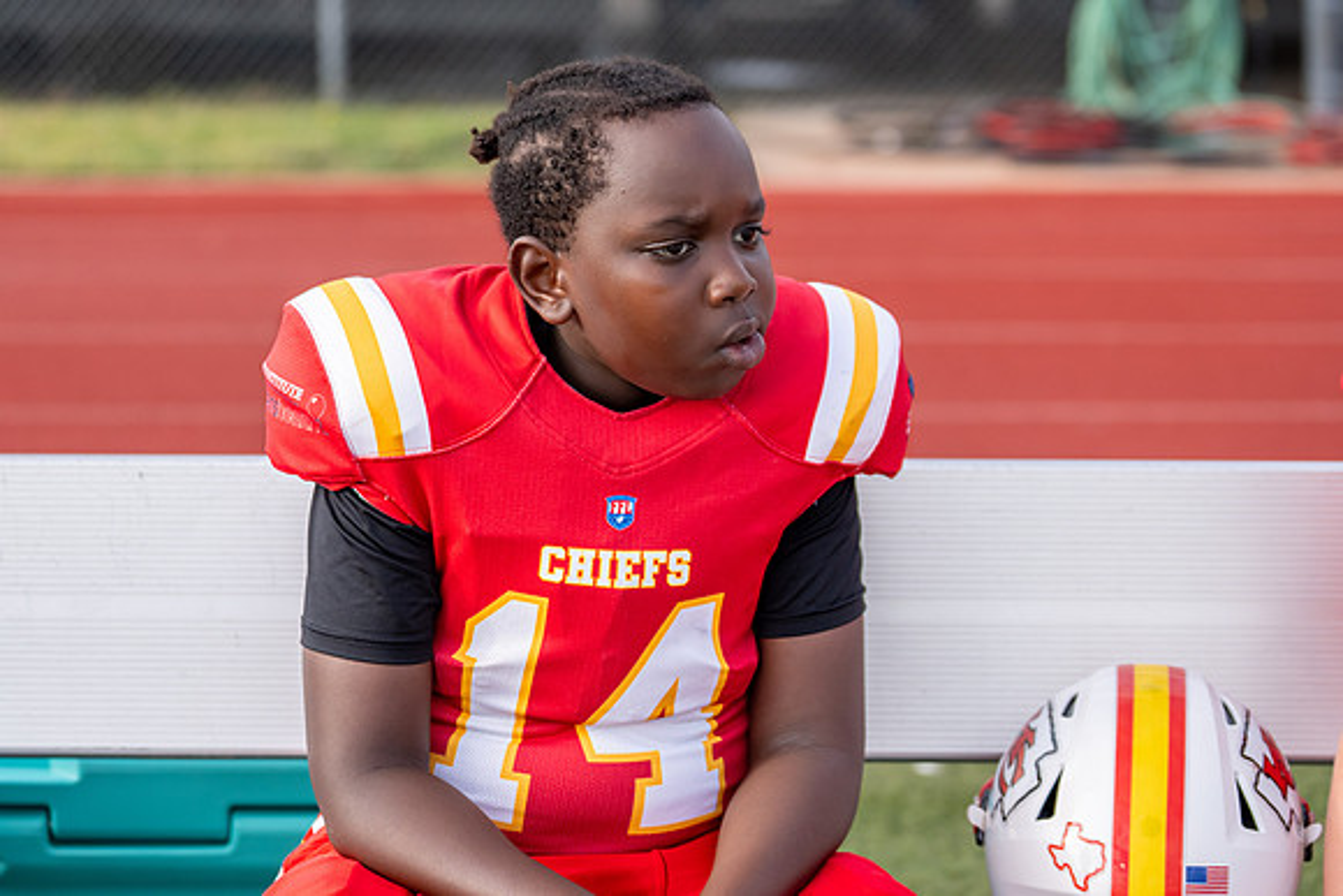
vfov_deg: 13.0
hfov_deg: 19.4
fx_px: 3926
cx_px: 621
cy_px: 303
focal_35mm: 105
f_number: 2.8
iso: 250
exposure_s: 1/2000
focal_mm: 70
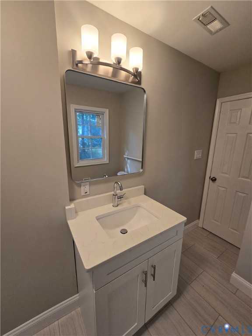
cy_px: 168
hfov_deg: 89.9
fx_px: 126
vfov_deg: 106.2
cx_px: 126
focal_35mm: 13
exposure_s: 1/60
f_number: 2.2
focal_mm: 2.2
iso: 100
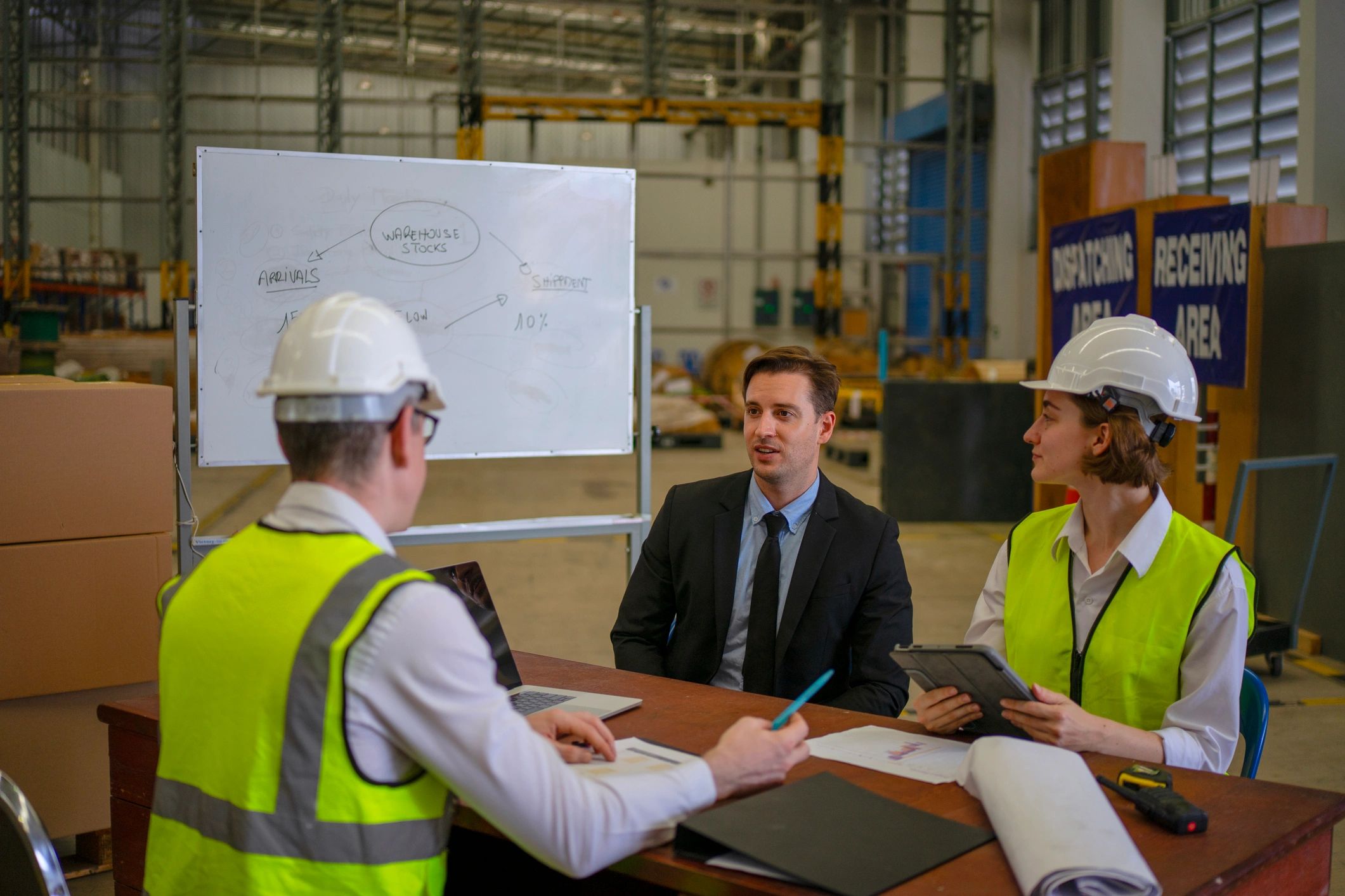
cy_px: 448
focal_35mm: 45
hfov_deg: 43.6
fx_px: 1681
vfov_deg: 29.9
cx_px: 672
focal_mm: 45
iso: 125
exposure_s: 1/400
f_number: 1.8
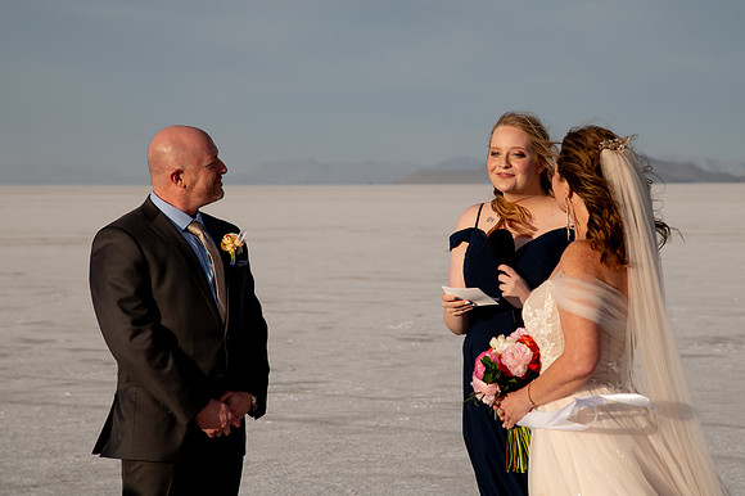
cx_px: 419
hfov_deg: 14.1
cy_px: 199
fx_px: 3014
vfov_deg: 9.4
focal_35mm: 146
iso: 200
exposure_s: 1/800
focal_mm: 120
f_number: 8
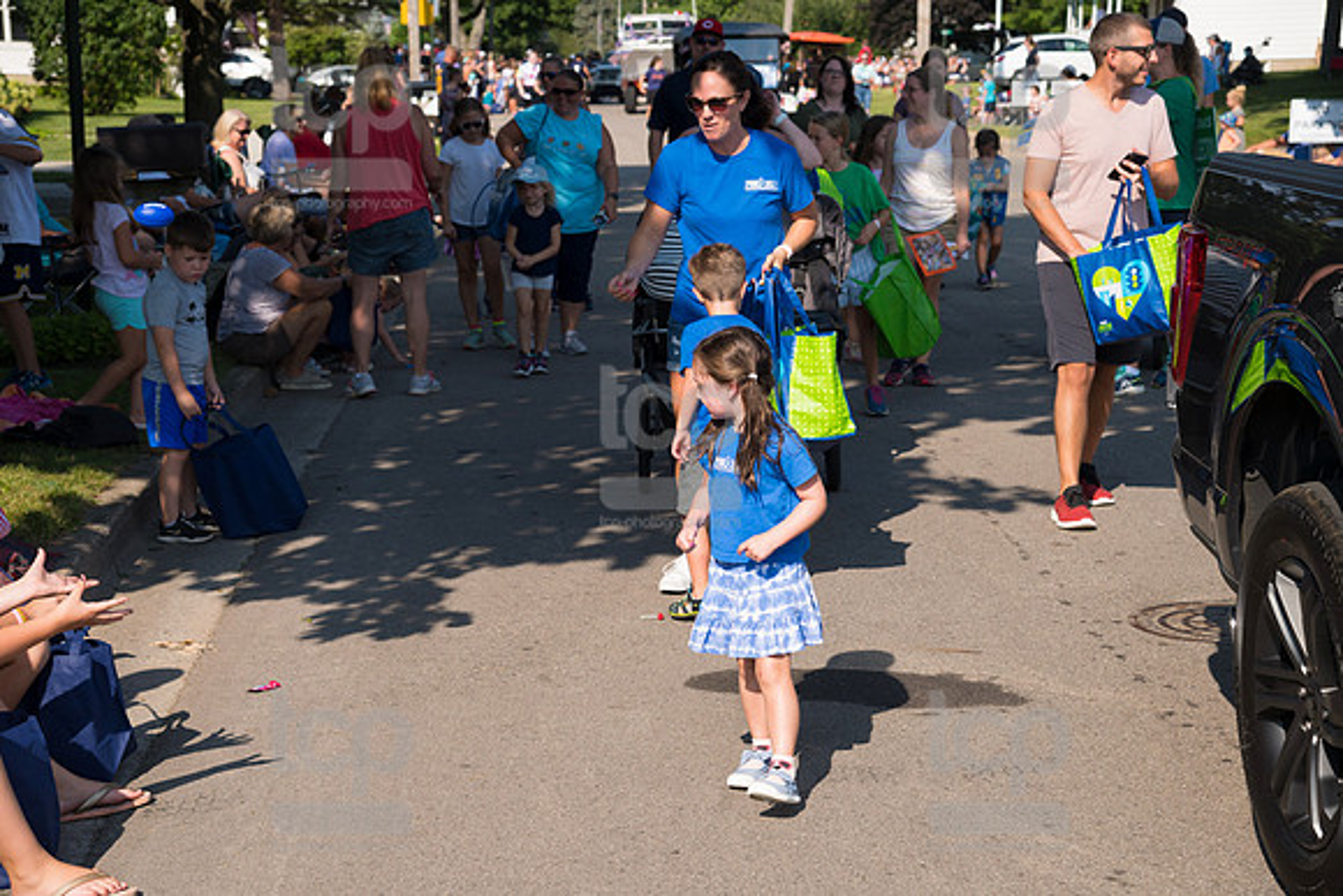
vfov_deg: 20.6
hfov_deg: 30.5
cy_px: 448
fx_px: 2463
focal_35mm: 66
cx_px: 672
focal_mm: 66
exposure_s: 1/800
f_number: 6.3
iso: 320
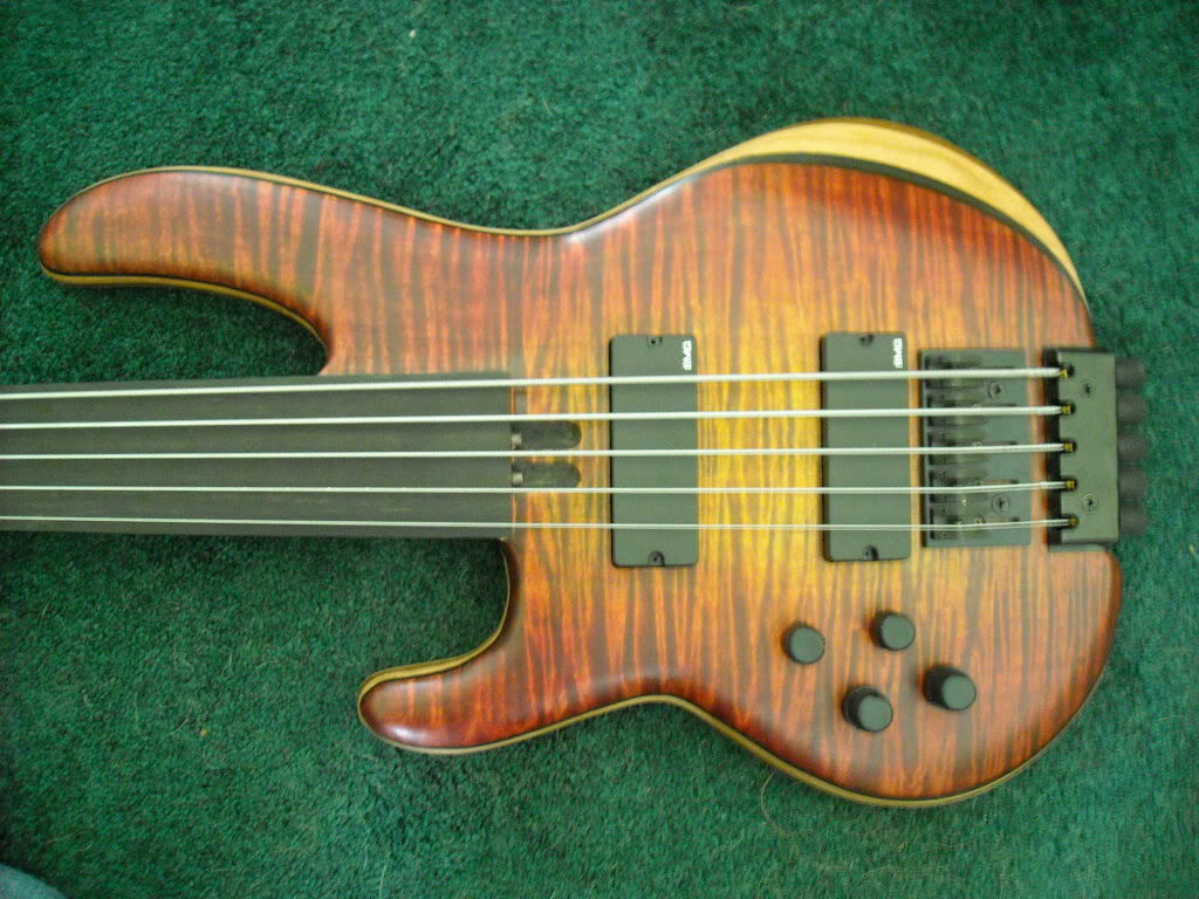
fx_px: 1212
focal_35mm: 35
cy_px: 450
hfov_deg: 52.6
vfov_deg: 40.7
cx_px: 600
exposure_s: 1/8
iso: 518
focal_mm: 5.7
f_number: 2.8
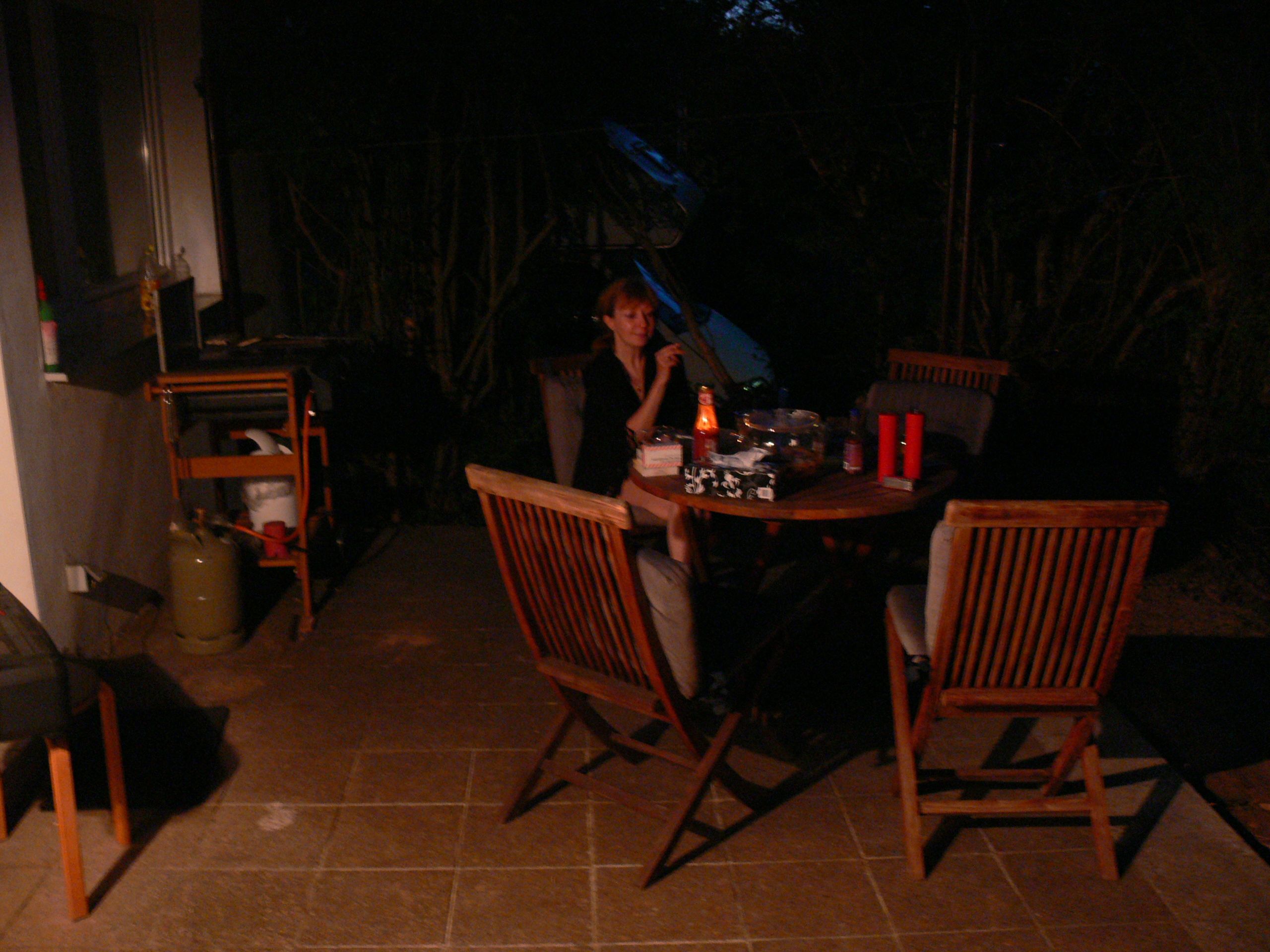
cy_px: 476
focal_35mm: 35
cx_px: 635
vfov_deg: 40.7
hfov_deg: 52.6
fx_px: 1284
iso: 200
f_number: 2.8
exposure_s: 1/4
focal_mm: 7.4
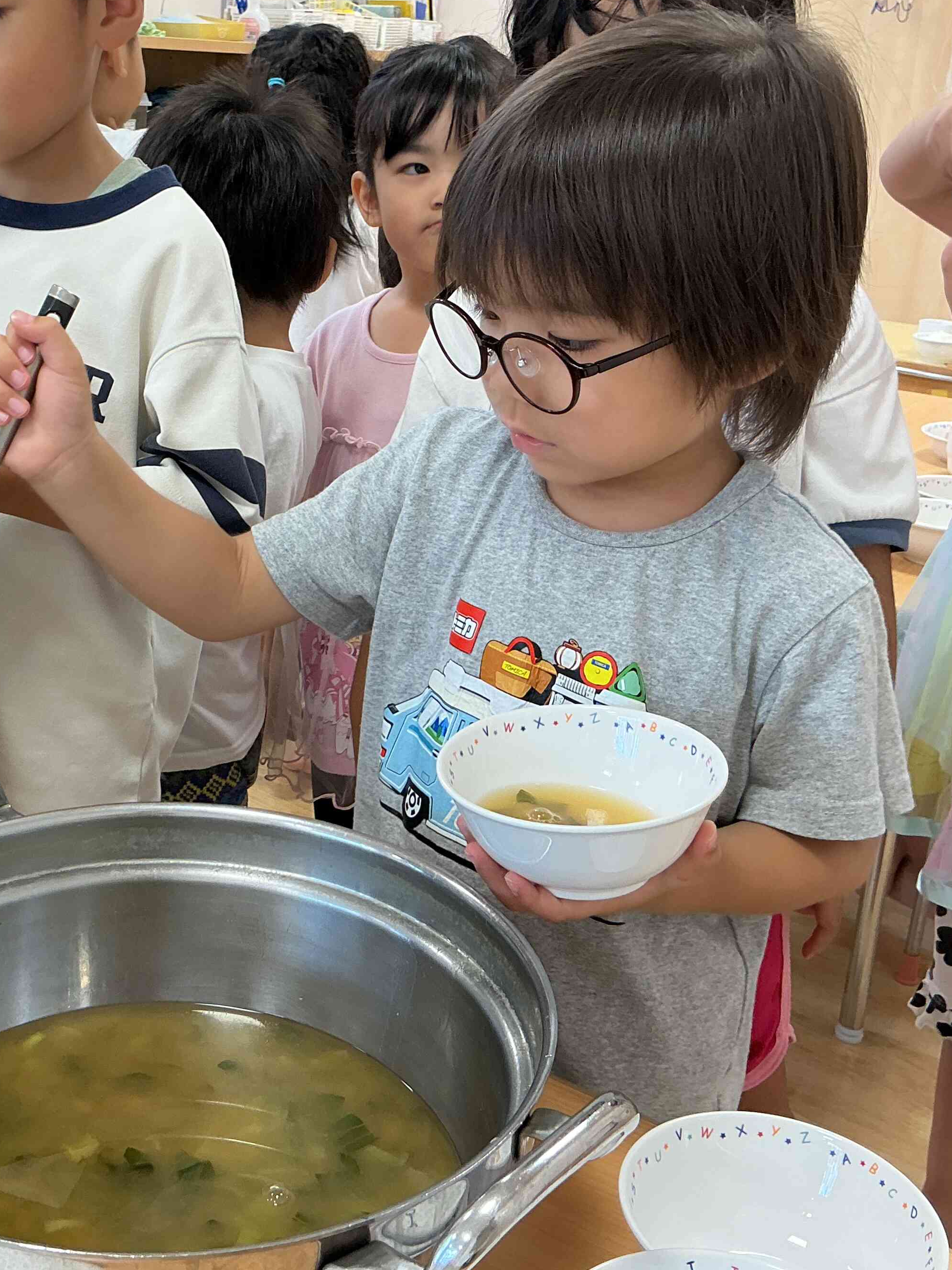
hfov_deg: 32.5
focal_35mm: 44
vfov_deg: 42.9
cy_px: 555
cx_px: 299
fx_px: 1613
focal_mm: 3
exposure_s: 1/60
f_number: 1.8
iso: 50
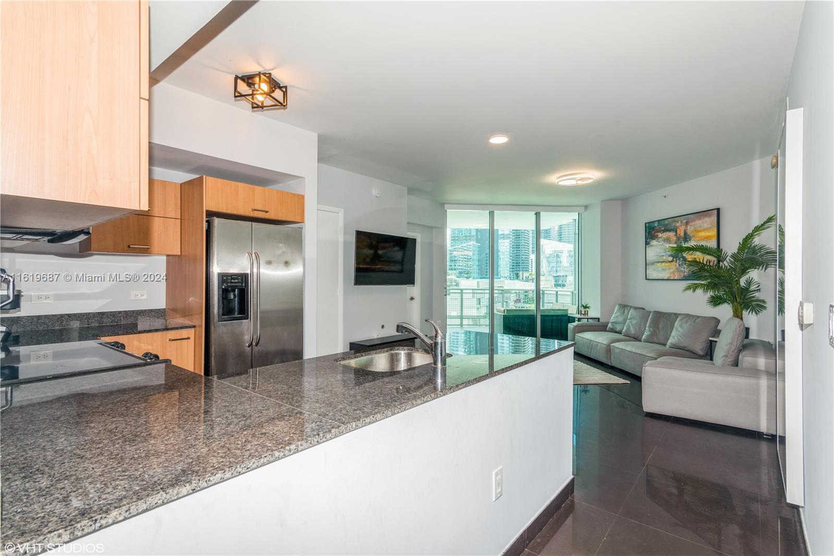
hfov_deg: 93.3
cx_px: 417
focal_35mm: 17
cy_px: 278
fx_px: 394
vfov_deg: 70.4
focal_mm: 17
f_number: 8
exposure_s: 1/30
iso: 200
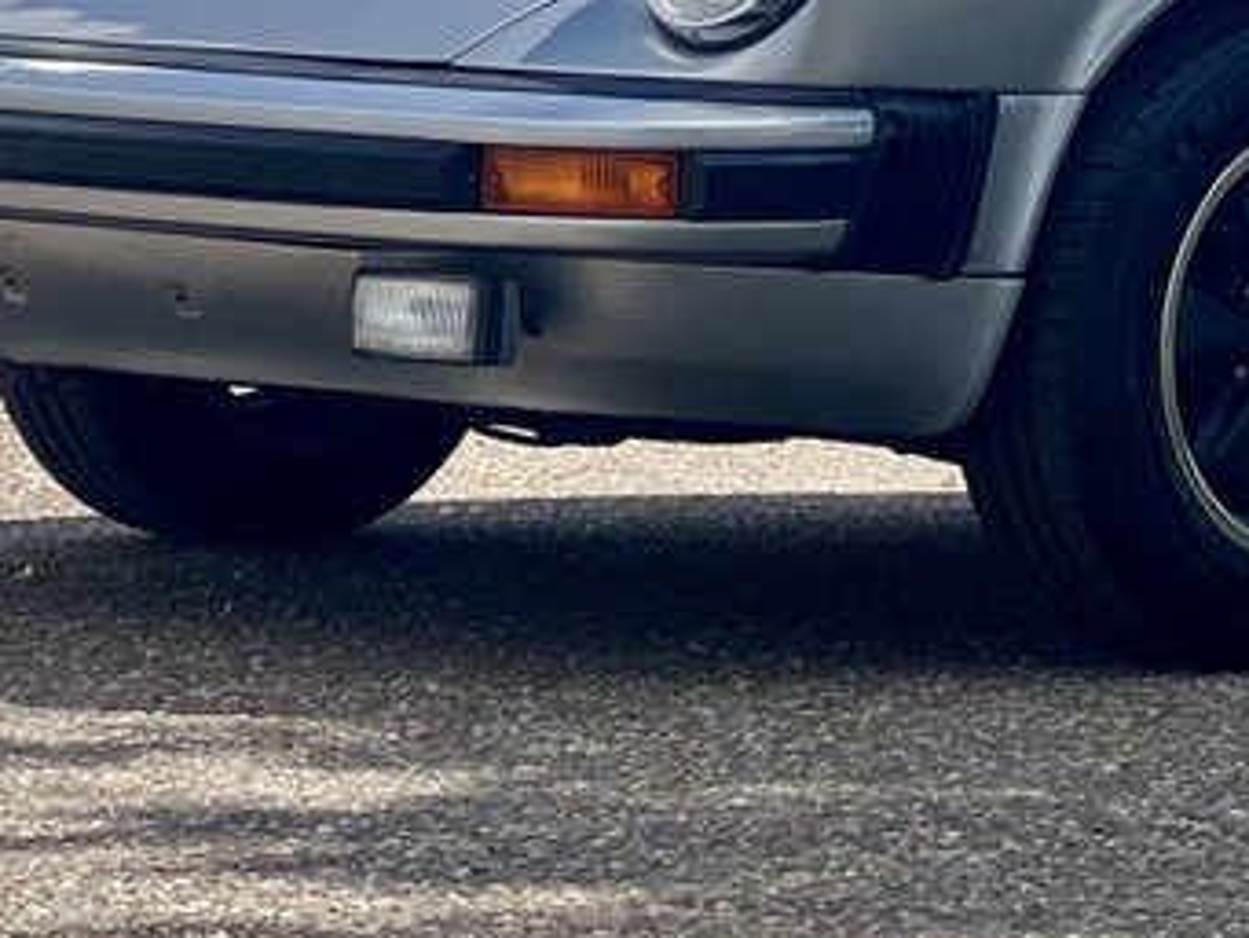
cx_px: 1319
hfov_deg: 8.5
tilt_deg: +1.5
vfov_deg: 6.4
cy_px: -180
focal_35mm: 231
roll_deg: +1.0
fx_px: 8338
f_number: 2.8
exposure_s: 1/874
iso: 32
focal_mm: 9
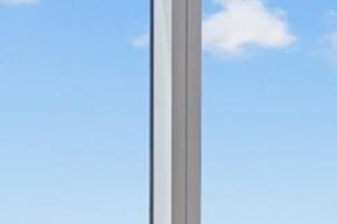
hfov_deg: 13.7
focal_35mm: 129
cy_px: 451
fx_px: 1207
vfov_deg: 9.8
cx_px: 659
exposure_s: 1/80
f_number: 8
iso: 640
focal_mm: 20
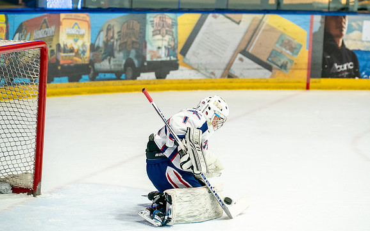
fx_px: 1775
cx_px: 194
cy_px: 96
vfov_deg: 7.5
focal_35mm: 176
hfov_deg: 11.9
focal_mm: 123
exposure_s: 1/800
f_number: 3.2
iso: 3200
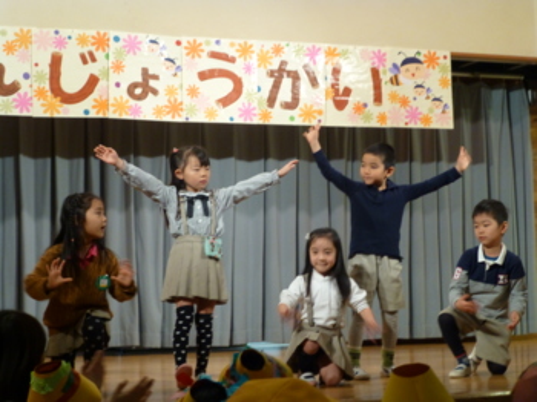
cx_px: 268
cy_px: 201
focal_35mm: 75
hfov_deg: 26.0
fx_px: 1163
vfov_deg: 19.6
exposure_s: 1/25
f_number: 5
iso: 400
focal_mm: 13.3
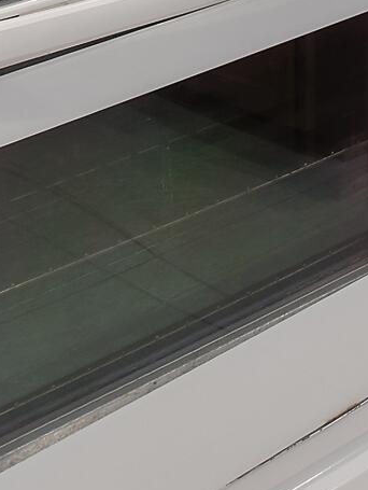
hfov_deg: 11.4
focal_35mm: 95
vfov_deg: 15.5
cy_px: -546
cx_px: 1005
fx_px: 1345
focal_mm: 10
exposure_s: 1/2.5
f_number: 8
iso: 100
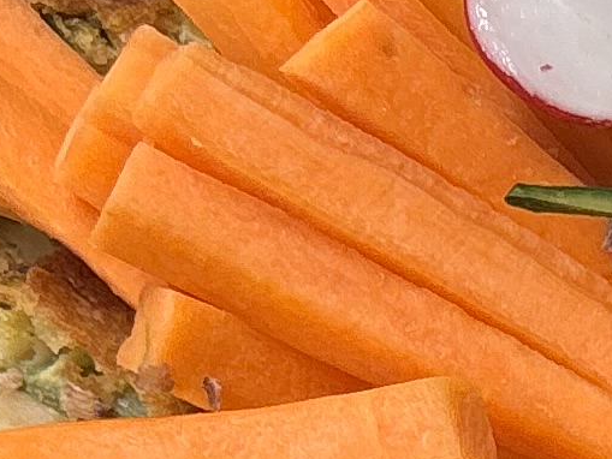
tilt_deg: -86.9
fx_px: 3643
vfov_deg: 6.9
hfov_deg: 8.9
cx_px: 1367
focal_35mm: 206
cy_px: 946
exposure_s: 1/50
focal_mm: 5.96
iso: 80
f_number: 1.6
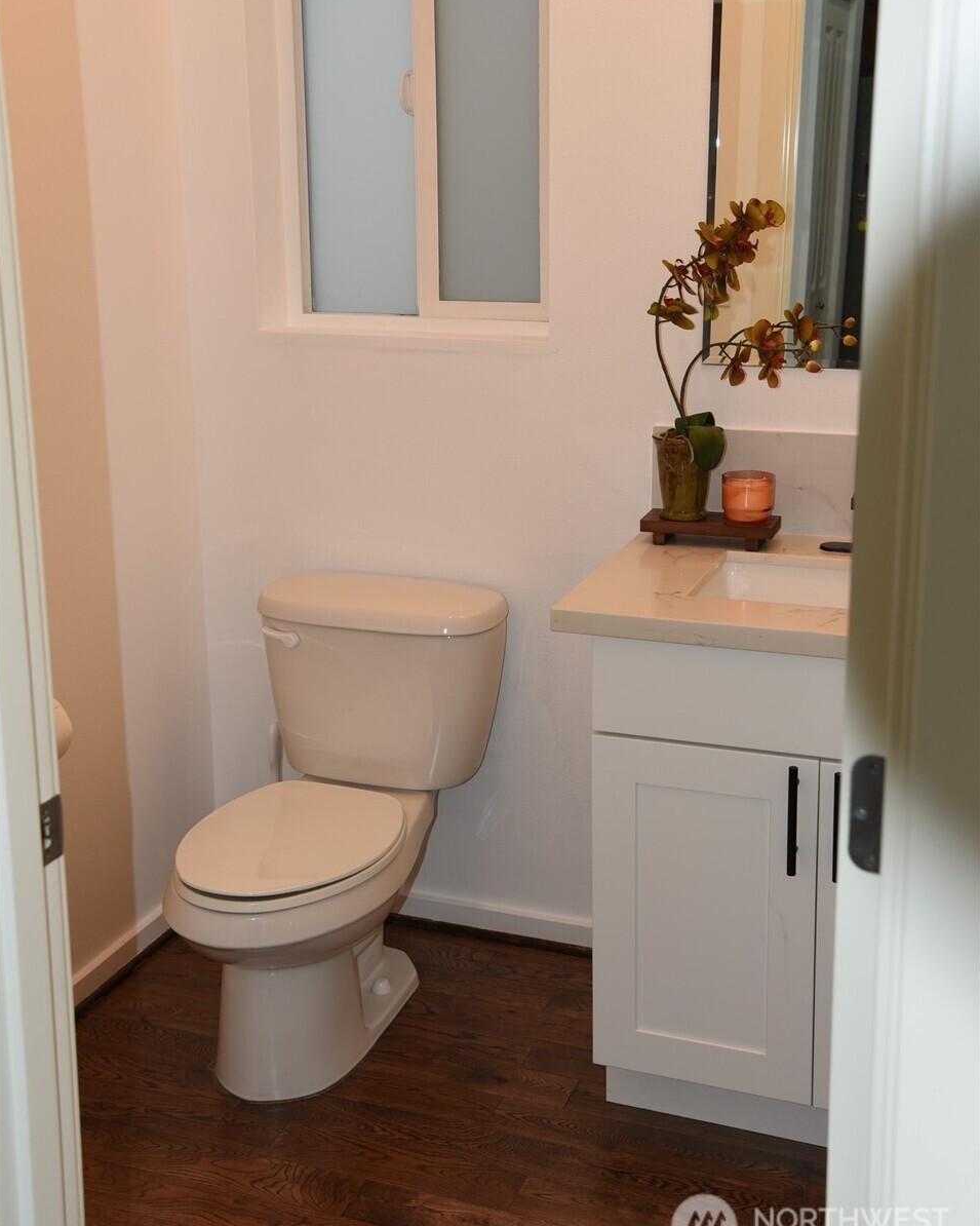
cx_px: 488
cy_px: 535
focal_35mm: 43
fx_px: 1559
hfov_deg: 34.9
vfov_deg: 42.8
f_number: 5
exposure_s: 1/60
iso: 500
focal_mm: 38
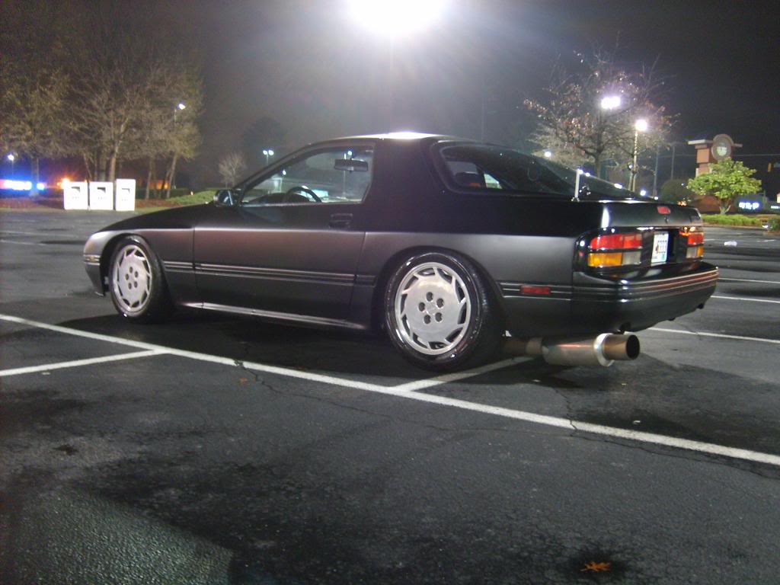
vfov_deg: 40.7
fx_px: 789
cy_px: 292
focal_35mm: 35
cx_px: 390
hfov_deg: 52.6
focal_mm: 5.8
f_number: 2.8
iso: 140
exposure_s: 1/1.43
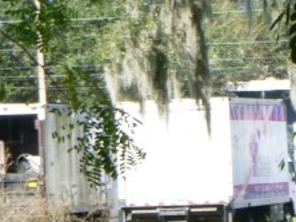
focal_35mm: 268
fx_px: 2289
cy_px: 342
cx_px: 403
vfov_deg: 5.5
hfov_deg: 7.3
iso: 100
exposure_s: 1/125
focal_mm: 10.4
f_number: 5.1
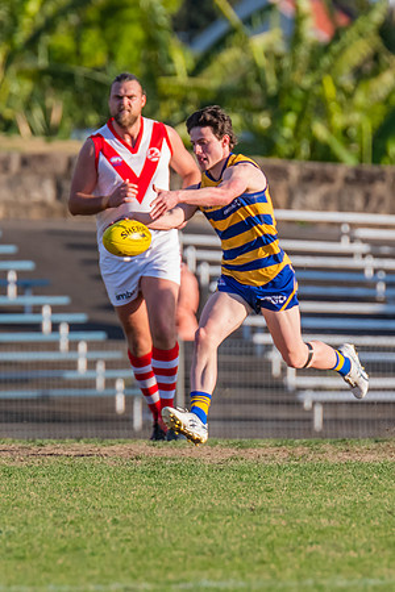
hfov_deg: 1.3
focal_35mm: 1021
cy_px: 331
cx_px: 289
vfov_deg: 2.0
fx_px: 16810
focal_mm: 420
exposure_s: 1/1600
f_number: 6.3
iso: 800
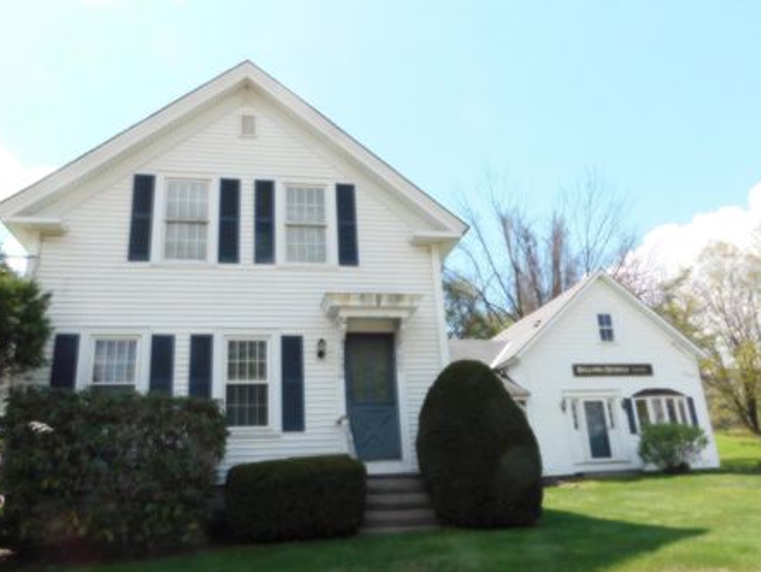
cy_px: 320
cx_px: 351
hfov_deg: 67.2
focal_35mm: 26
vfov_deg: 53.0
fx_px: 572
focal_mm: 4
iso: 125
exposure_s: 1/1250
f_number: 3
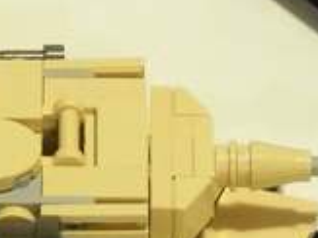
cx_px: 74
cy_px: 45
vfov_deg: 6.0
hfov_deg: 8.0
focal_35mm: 247
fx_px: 2267
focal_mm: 11.2
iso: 400
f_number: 5
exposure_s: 1/2.5
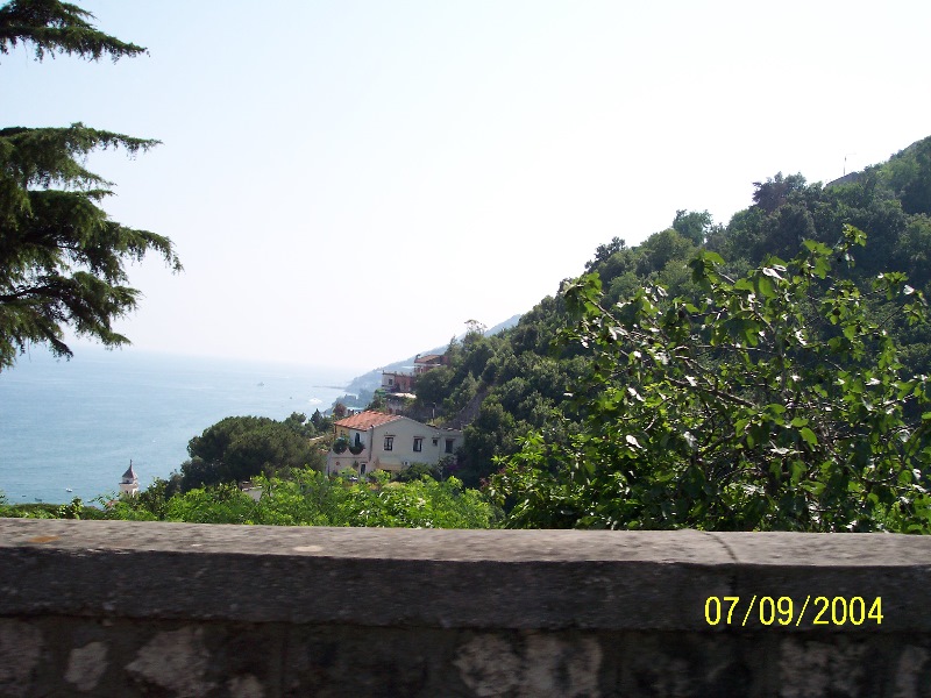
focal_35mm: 38
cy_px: 349
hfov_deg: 49.0
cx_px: 466
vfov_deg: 37.7
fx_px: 1022
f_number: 4.8
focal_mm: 8
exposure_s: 1/700
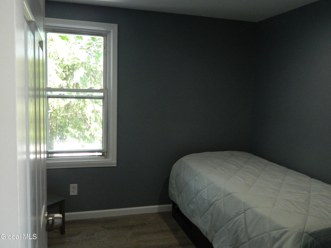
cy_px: 124
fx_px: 296
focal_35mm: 31
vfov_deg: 45.4
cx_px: 166
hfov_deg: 58.4
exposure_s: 1/80
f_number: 3.2
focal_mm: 5.6
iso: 400
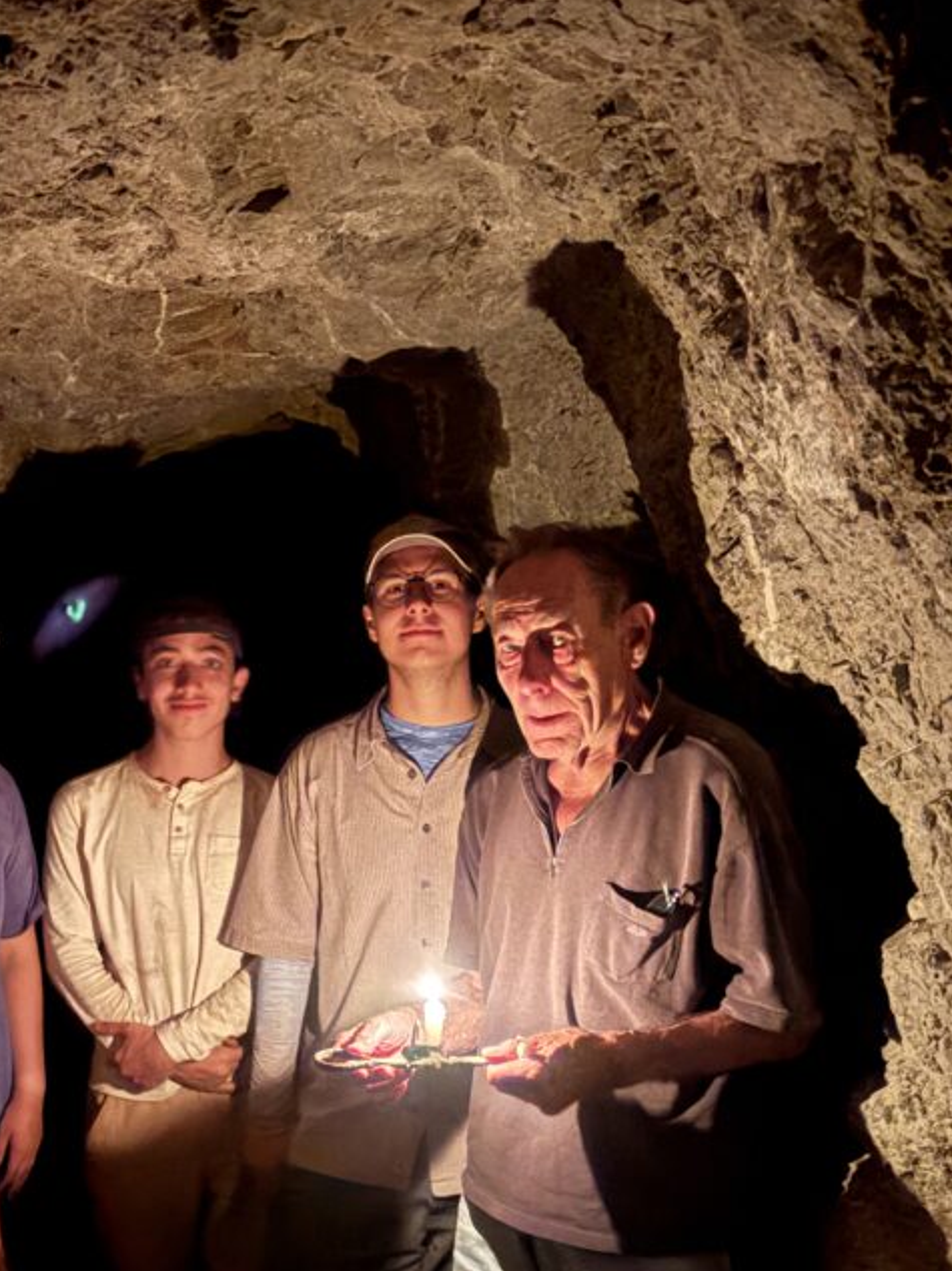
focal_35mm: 42
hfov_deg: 33.7
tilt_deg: -3.3
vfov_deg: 44.5
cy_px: 792
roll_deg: +0.7
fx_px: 1541
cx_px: 249
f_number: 1.6
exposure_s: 1/5
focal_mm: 5.96
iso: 2000
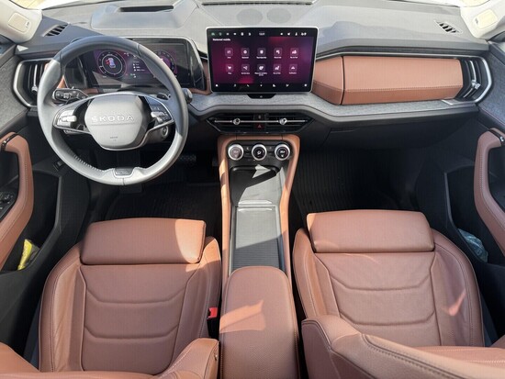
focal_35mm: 24
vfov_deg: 56.9
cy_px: 190
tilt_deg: -46.8
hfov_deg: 71.6
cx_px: 252
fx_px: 350
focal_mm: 6.76
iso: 64
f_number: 1.78
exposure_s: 1/127
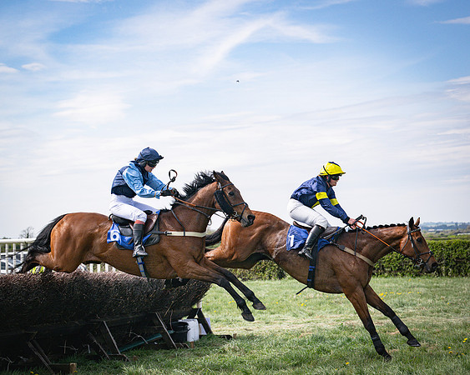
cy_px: 182
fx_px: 1170
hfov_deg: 22.7
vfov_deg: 18.2
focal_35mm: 84
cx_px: 258
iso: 400
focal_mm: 70
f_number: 5
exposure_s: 1/4000
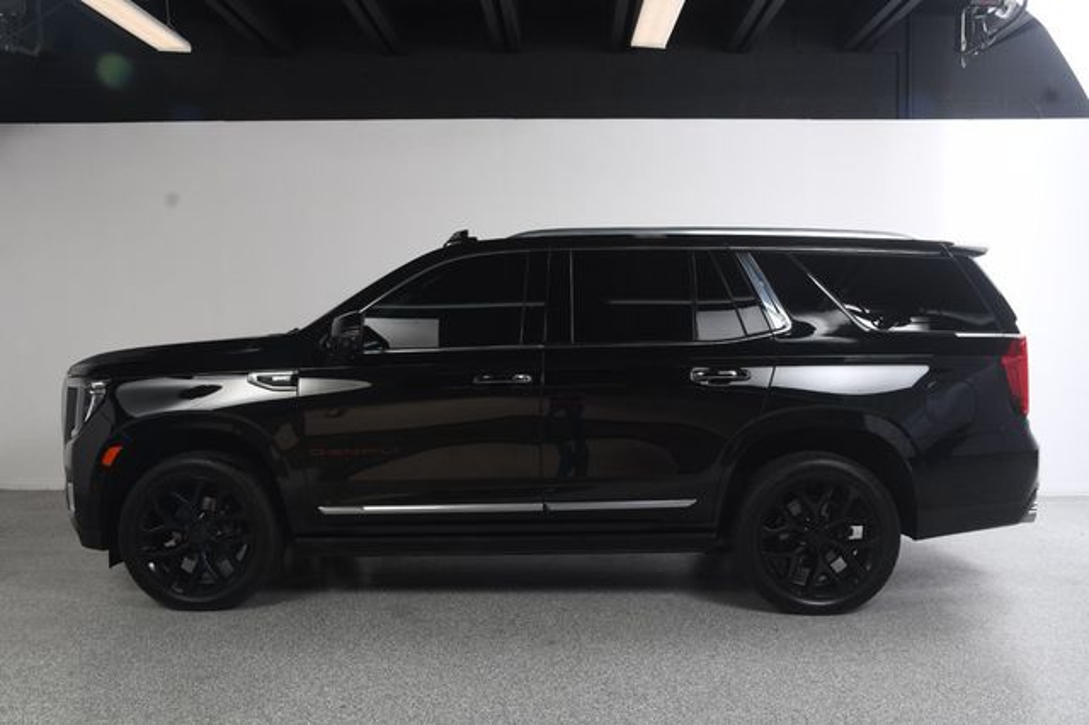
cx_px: 544
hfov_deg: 57.2
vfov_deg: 39.9
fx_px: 998
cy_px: 362
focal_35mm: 33
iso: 100
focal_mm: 22
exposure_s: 1/160
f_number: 9
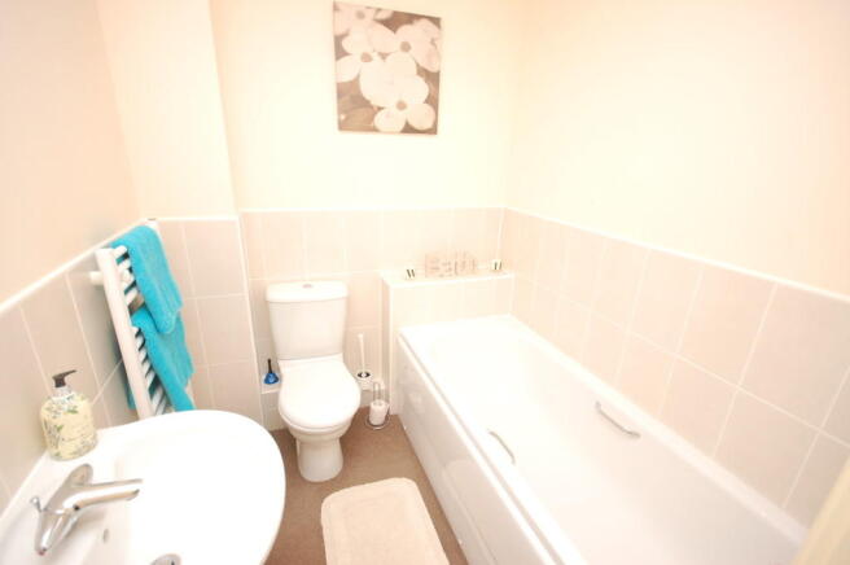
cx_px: 425
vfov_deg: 71.9
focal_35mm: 16
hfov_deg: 95.0
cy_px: 282
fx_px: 389
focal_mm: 11
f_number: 4.2
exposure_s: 1/60
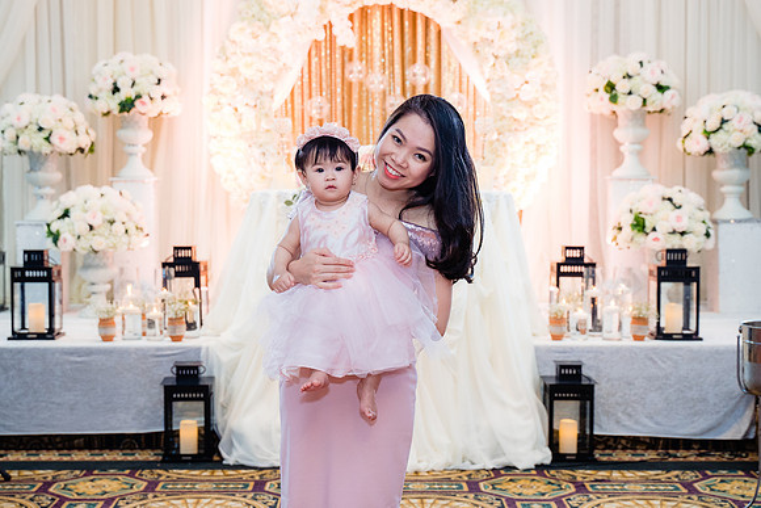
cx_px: 355
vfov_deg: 23.1
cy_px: 257
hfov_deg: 34.1
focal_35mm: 59
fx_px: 1240
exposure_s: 1/160
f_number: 3.5
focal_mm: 46
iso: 1600
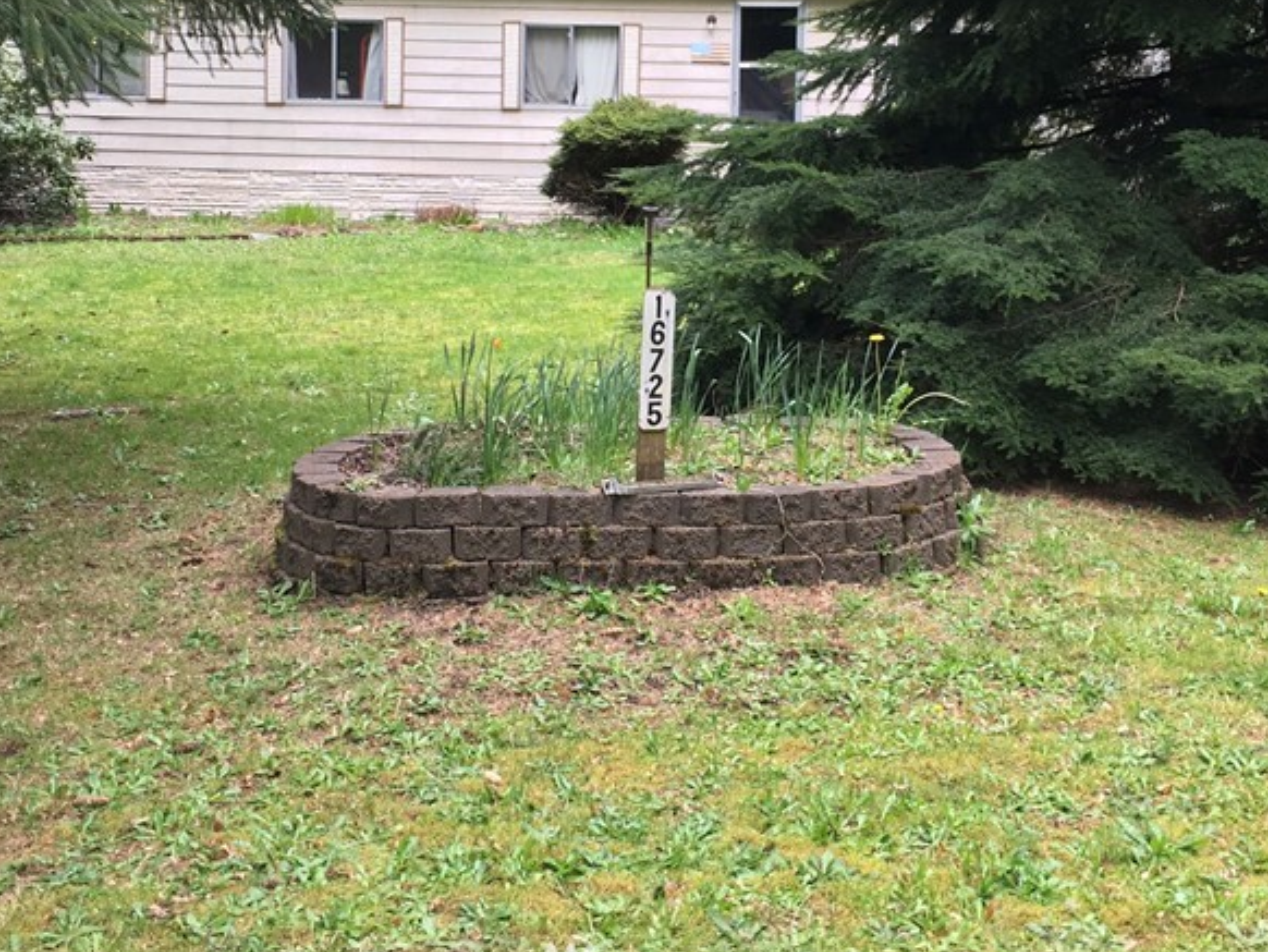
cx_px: 654
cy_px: 213
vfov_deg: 28.1
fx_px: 1869
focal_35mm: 51
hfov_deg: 37.5
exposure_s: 1/120
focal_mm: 4.15
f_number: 2.2
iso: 25
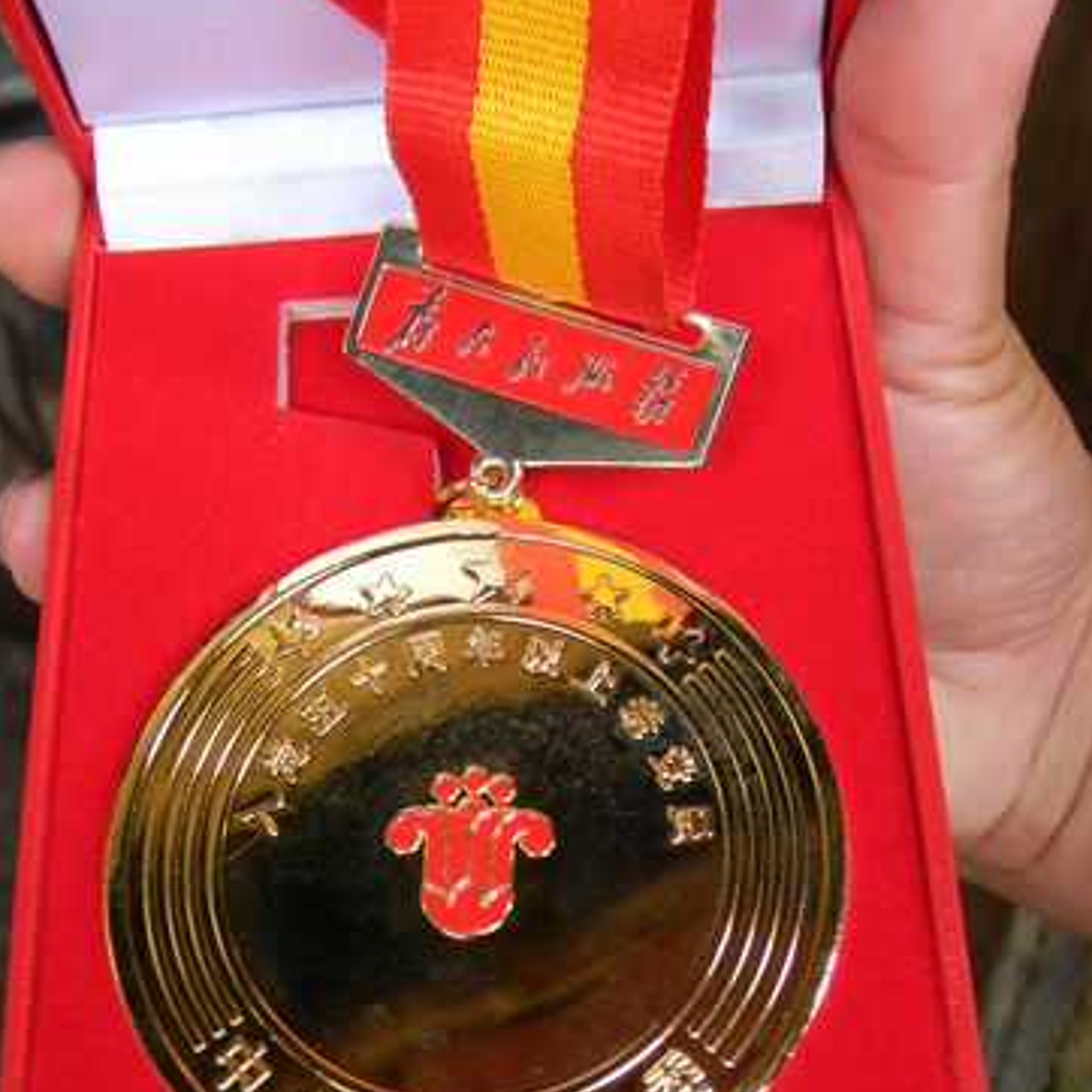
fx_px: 1820
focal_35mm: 51
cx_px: 548
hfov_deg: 33.4
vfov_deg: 33.4
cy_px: 600
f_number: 3.7
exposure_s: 1/36.1
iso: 80
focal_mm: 6.4
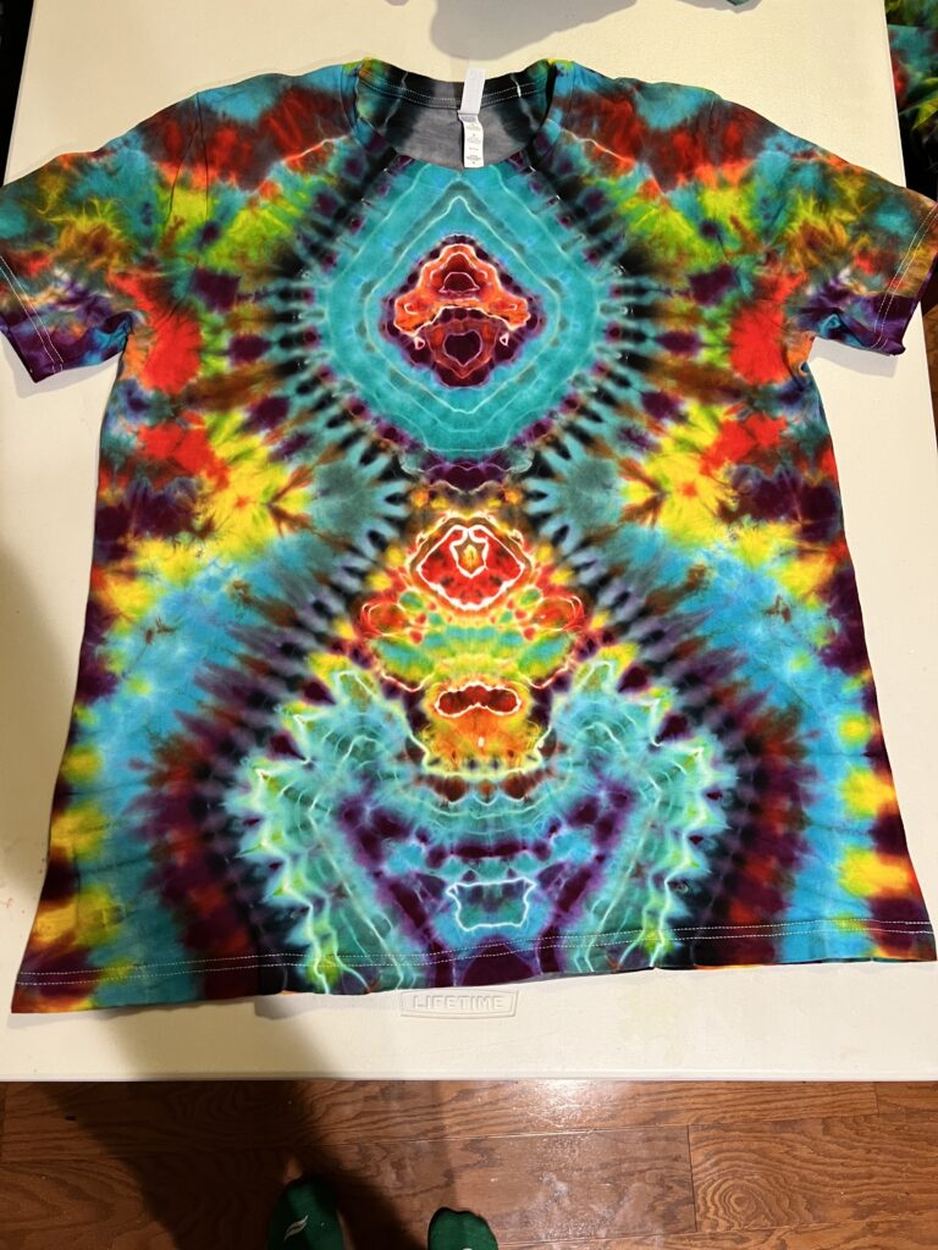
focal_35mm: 26
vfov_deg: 67.3
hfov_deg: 53.1
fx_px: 939
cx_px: 469
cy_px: 625
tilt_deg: -73.9
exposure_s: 1/42
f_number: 1.5
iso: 200
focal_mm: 5.7
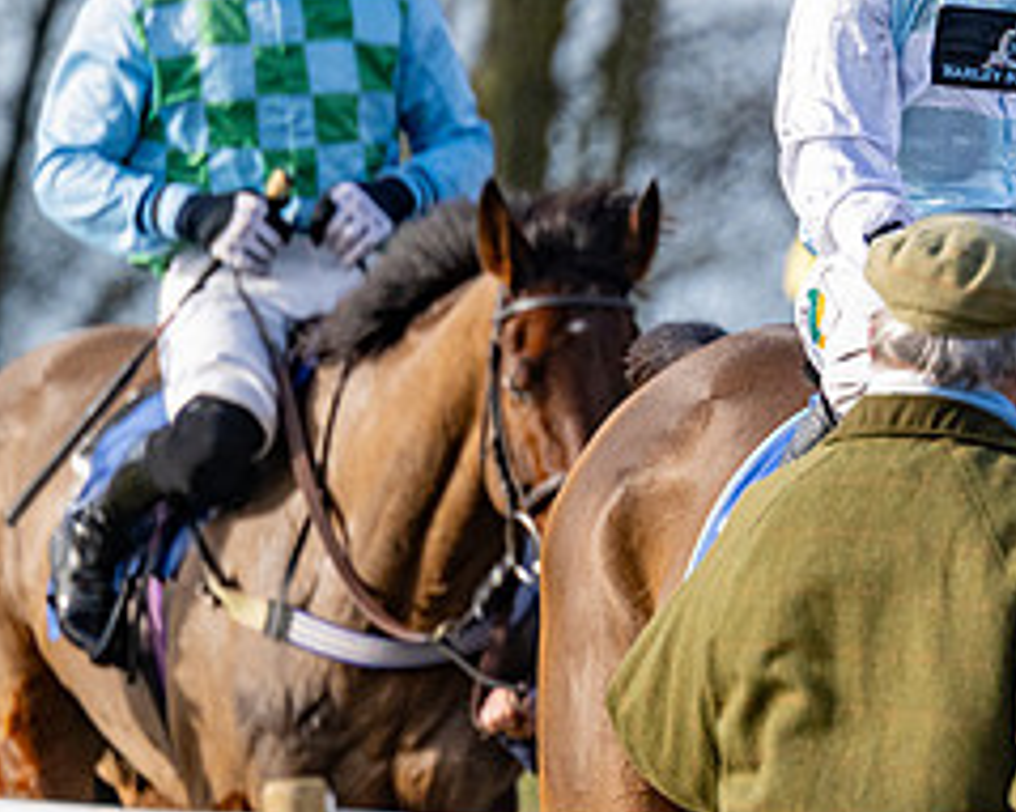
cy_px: 423
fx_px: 23505
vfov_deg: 2.0
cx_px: 1464
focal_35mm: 782
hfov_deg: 2.5
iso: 800
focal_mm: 260
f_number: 4
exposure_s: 1/5000
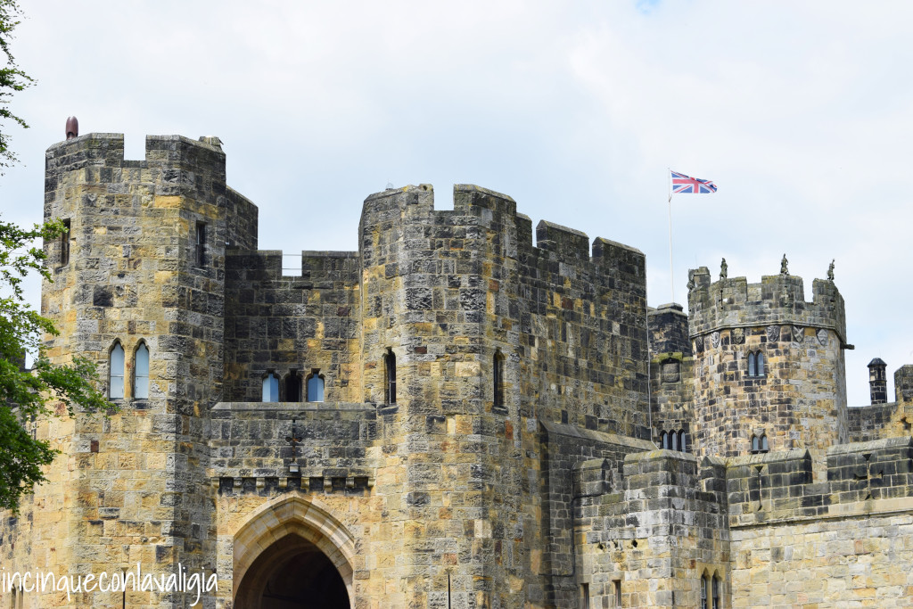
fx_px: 2092
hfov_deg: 24.6
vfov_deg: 16.6
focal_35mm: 82
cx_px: 456
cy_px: 304
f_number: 10
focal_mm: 55
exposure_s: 1/400
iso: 200
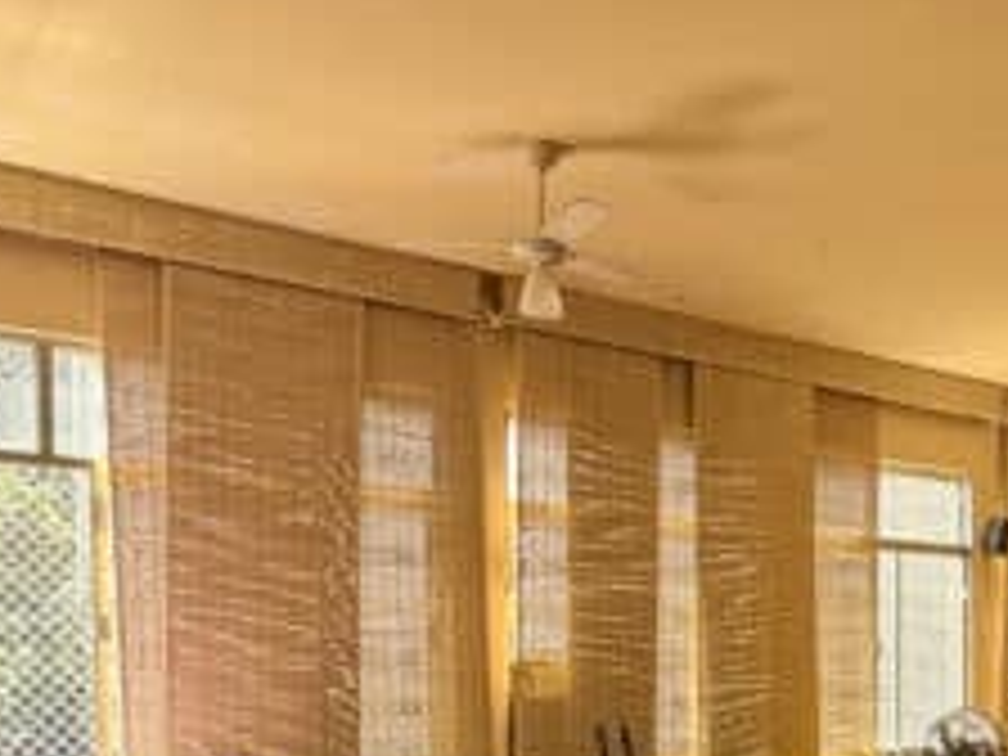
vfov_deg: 28.5
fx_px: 1398
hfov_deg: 37.6
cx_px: 864
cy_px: 742
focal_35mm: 48
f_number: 2.2
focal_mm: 2.22
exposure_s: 1/120
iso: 100
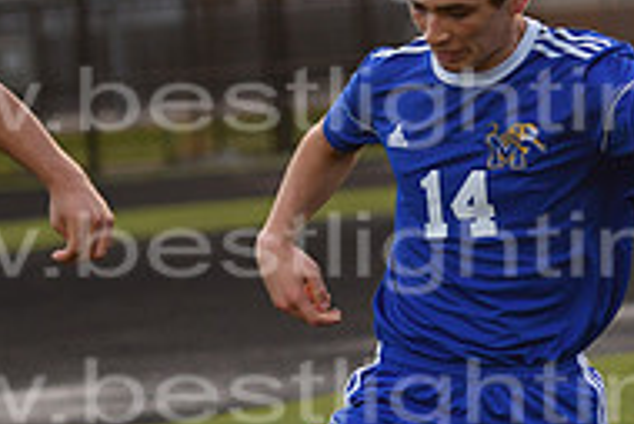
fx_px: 6944
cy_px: 472
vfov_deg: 3.5
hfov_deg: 5.2
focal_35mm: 394
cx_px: 524
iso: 400
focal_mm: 86
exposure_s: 1/800
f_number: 3.2
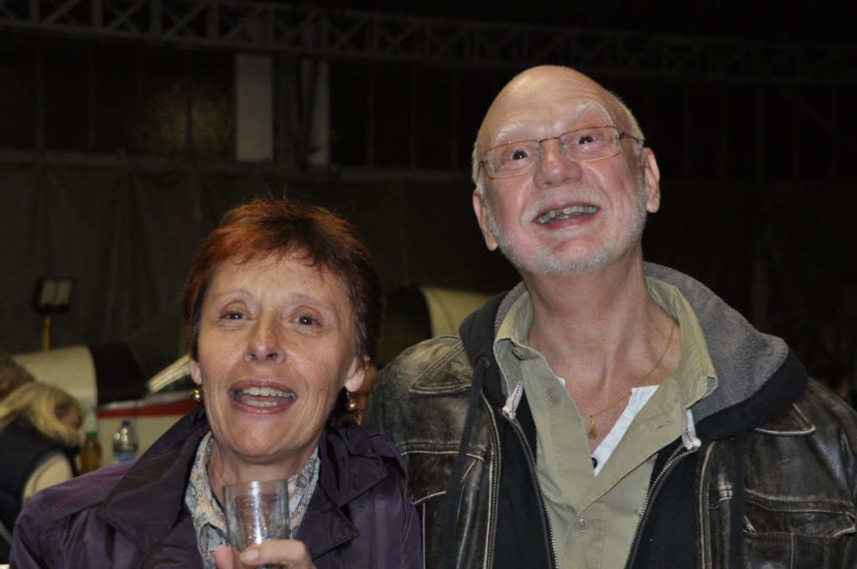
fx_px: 1783
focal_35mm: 75
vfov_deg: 18.1
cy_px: 284
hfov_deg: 27.0
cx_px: 428
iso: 800
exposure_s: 1/60
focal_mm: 50
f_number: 4.8
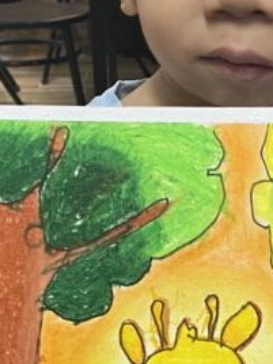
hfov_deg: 15.2
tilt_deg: -22.3
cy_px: 314
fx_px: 1020
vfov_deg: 19.9
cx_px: 200
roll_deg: -0.6
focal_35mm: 97
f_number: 1.8
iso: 64
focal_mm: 4.25
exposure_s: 1/50
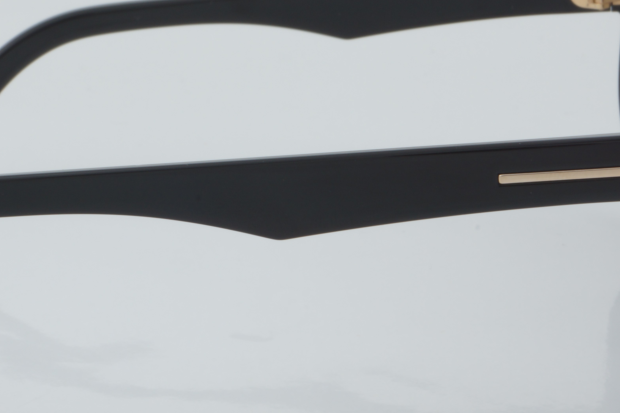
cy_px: 167
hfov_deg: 14.3
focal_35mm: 143
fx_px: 2463
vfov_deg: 9.6
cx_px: 236
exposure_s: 1/4
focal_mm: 50
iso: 100
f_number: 29
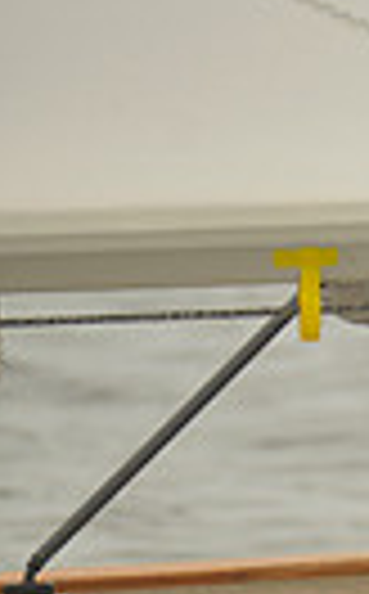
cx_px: 1300
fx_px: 14529
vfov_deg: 2.3
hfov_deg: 1.4
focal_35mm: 899
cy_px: 565
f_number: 5.6
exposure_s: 1/2500
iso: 400
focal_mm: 200
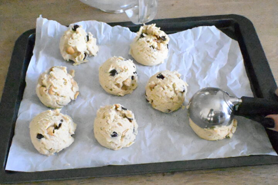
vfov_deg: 34.2
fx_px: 301
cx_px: 139
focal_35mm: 39
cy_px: 92
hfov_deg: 49.6
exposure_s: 1/3200
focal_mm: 26.5
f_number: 8
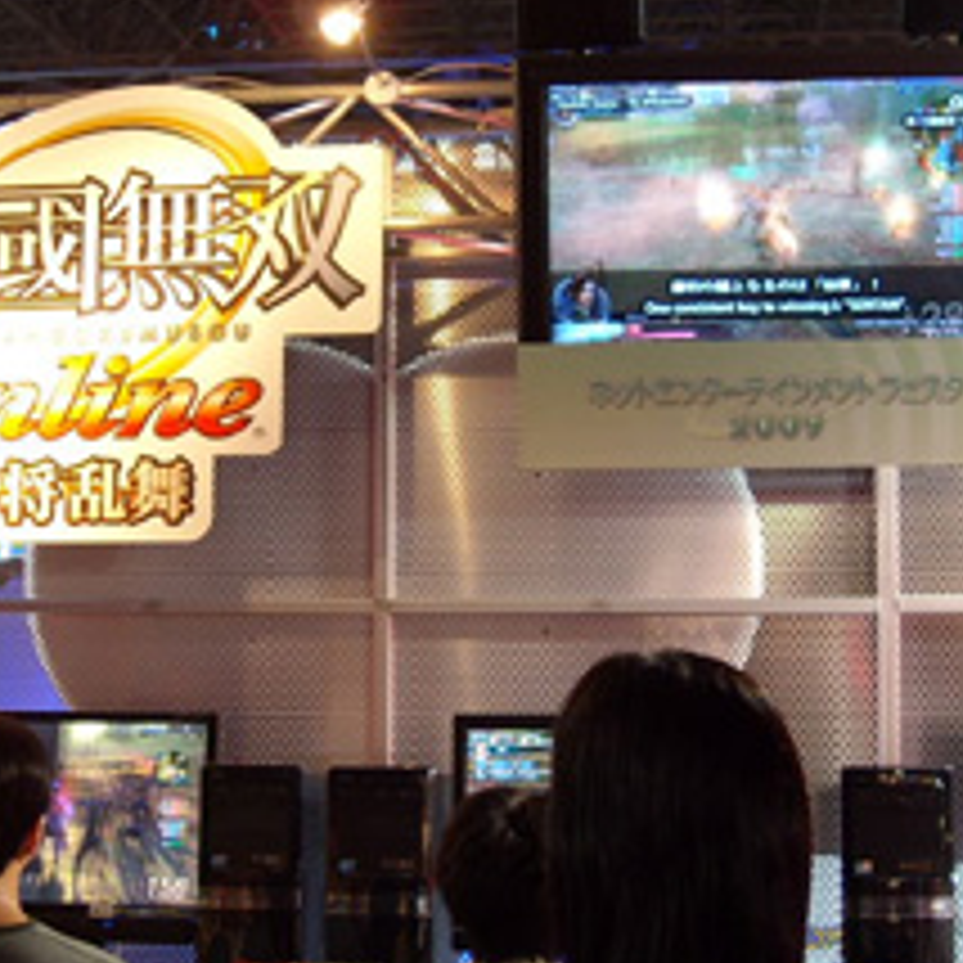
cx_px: 414
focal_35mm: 73
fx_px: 2298
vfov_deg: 23.7
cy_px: 432
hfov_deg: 23.7
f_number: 2.8
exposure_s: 1/8
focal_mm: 5.7
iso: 73
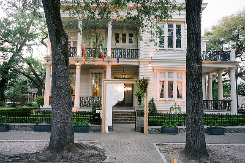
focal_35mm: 28
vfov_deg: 46.4
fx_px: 191
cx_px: 122
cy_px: 82
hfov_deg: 65.5
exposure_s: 1/80
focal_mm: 28
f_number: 4
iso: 800
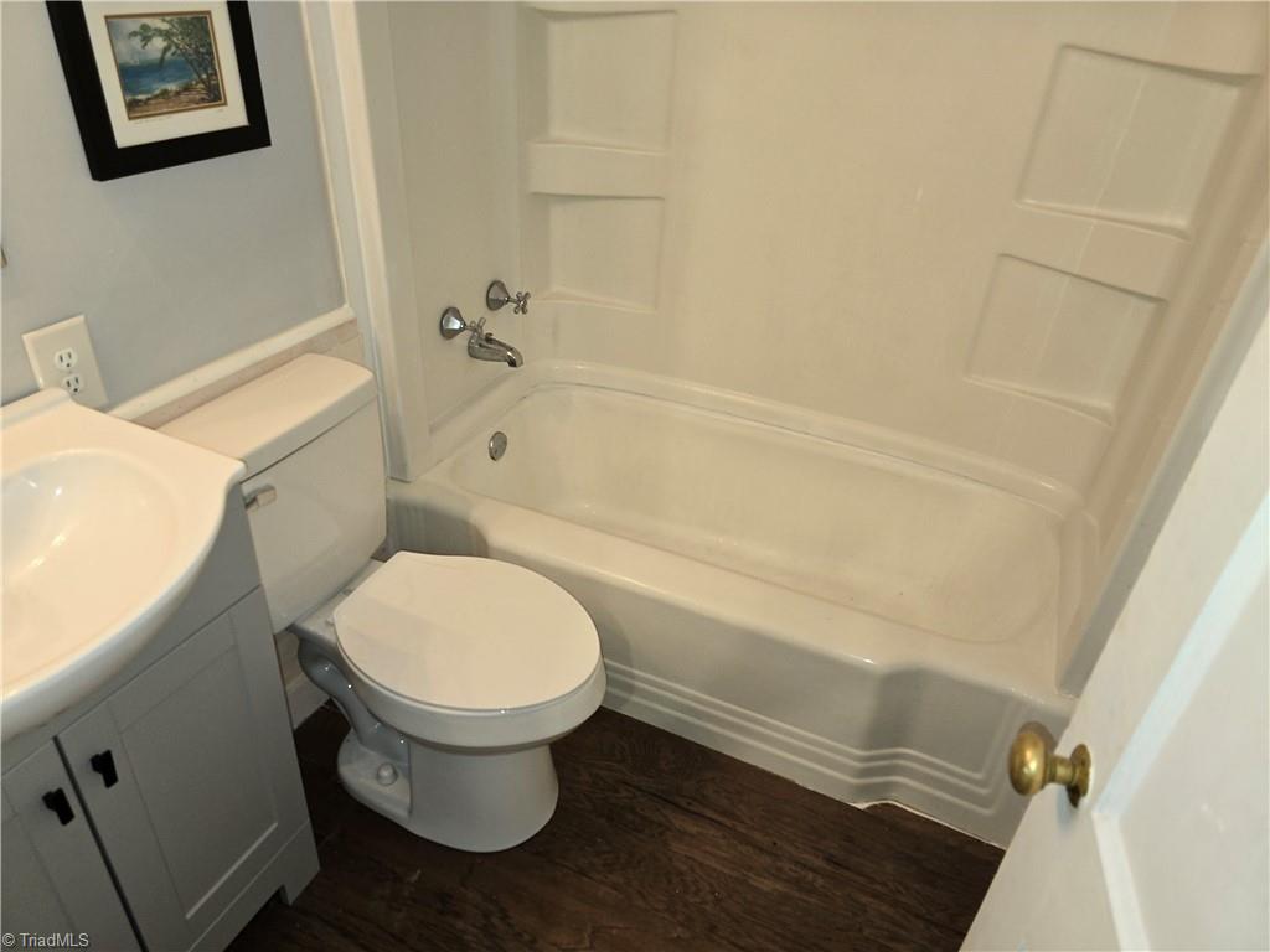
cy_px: 476
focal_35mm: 23
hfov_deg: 73.9
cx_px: 635
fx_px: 844
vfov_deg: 58.9
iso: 125
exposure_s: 1/60
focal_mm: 6.3
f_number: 1.7
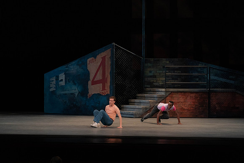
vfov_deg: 11.2
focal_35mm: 123
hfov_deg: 16.6
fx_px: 834
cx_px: 122
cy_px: 82
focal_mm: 123
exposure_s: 1/400
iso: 3200
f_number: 4.5
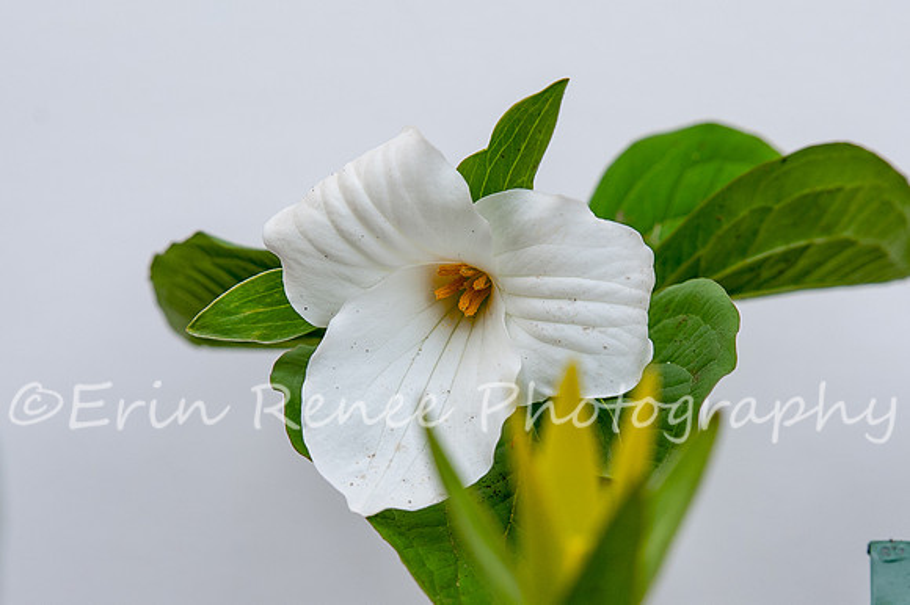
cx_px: 414
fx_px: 3185
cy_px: 341
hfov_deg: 16.3
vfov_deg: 10.9
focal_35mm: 126
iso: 400
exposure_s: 1/200
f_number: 8
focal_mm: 70
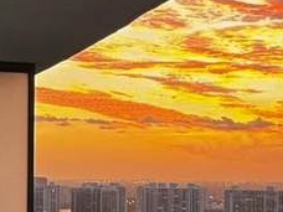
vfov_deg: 10.9
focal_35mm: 135
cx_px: 173
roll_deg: -0.9
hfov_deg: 14.6
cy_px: 192
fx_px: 1104
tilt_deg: -1.8
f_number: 1.78
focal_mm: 6.76
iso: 320
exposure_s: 1/60
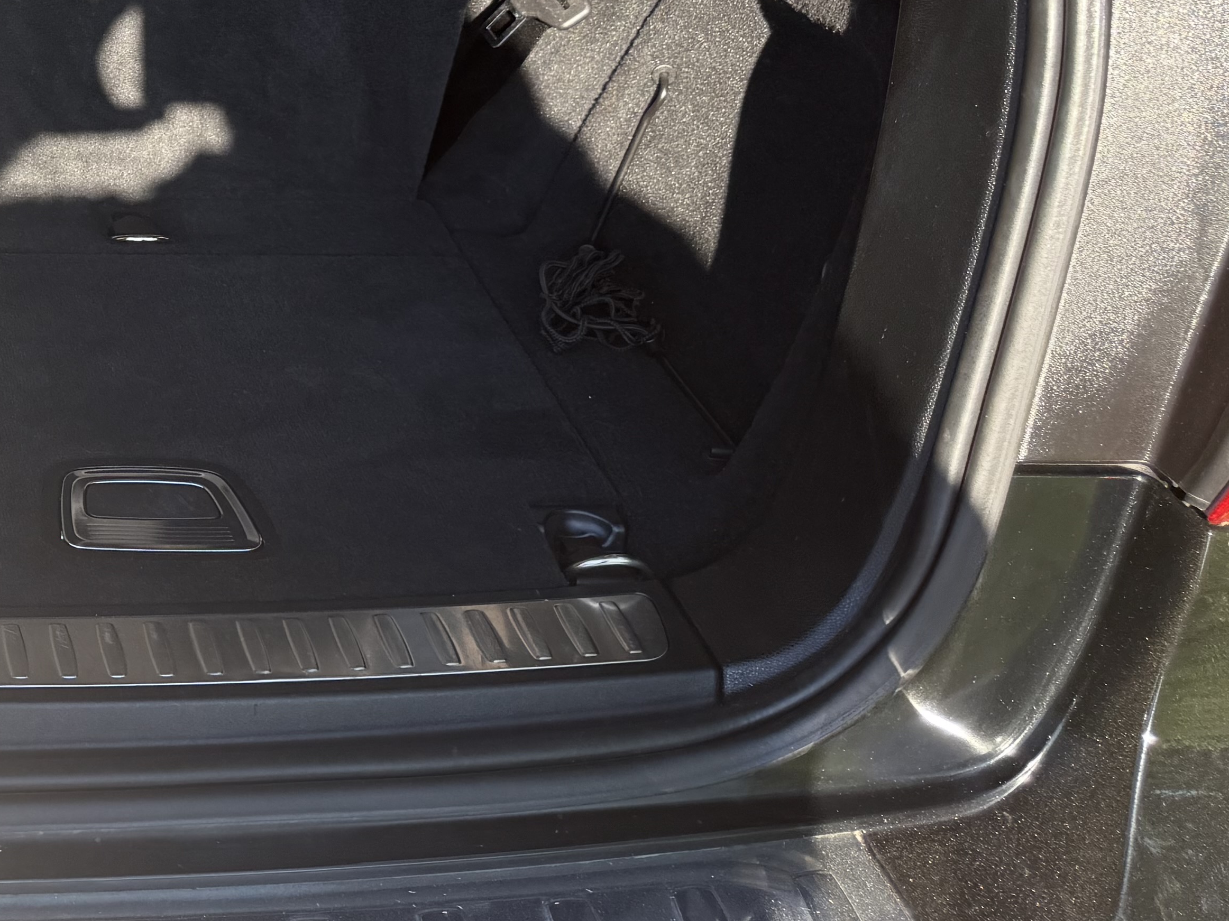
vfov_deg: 23.9
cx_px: -247
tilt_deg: -19.1
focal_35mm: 59
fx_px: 2095
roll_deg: +2.3
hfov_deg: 28.4
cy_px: 35
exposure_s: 1/649
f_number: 1.78
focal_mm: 6.76
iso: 100
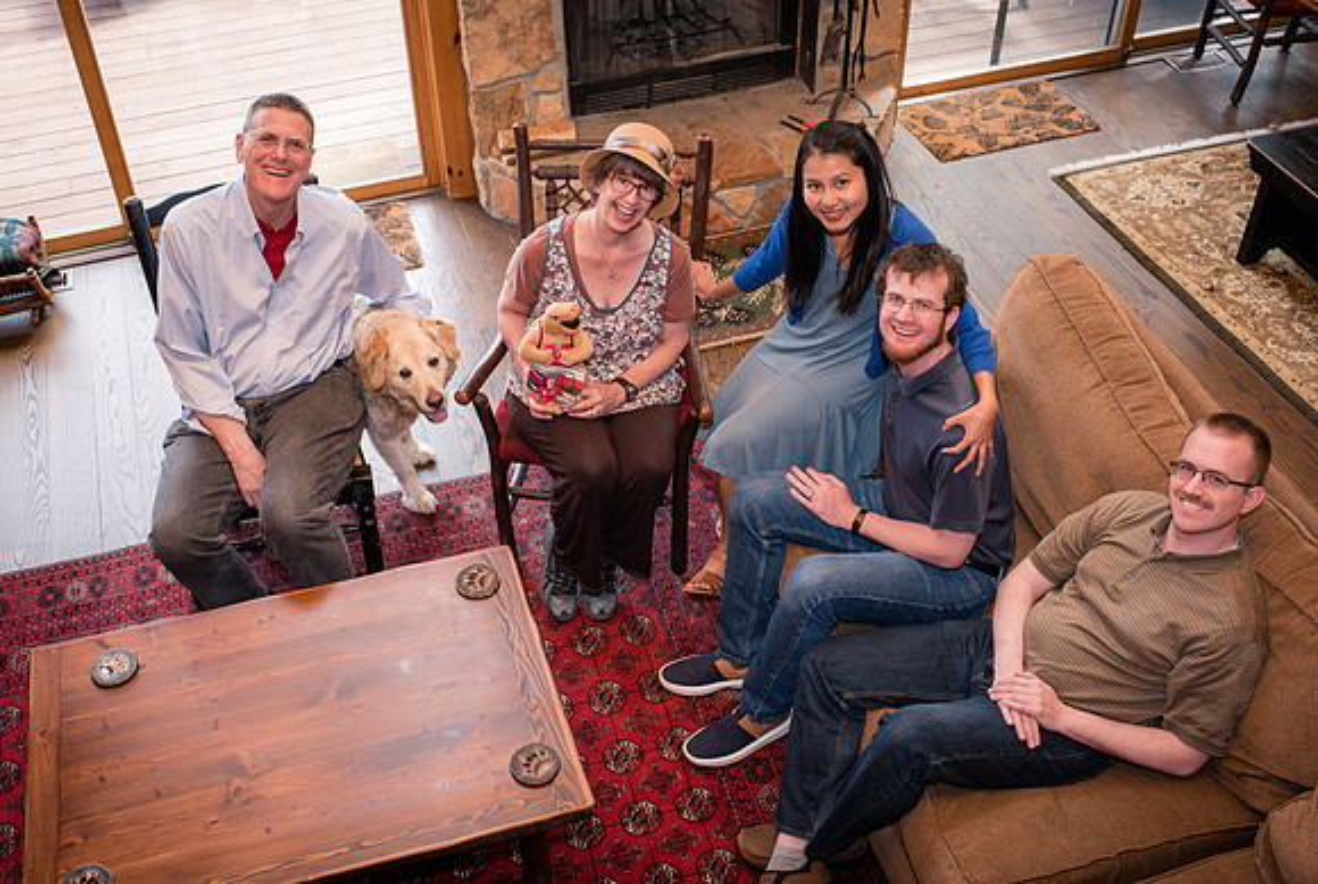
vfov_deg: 36.6
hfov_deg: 52.4
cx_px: 641
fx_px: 1338
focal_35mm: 36
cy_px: 442
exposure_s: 1/125
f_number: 8
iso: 1000
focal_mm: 35
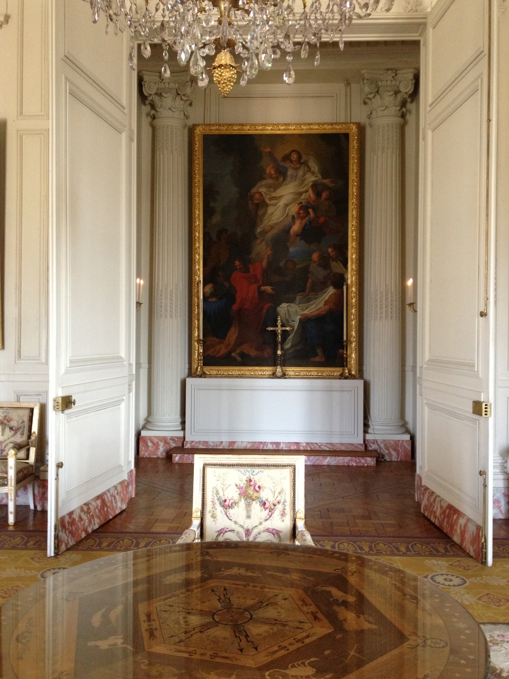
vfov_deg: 52.6
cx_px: 254
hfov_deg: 40.7
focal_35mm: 35
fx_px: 686
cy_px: 340
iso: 200
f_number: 2.4
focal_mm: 4.28
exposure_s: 1/20
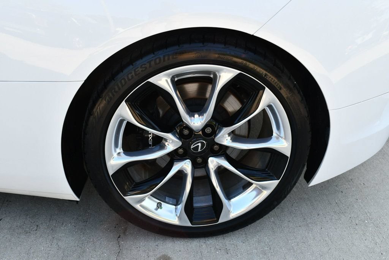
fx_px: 389
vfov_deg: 36.9
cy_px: 130
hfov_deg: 53.1
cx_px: 194
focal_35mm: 36
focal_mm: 18
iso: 280
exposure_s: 1/250
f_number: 5.6
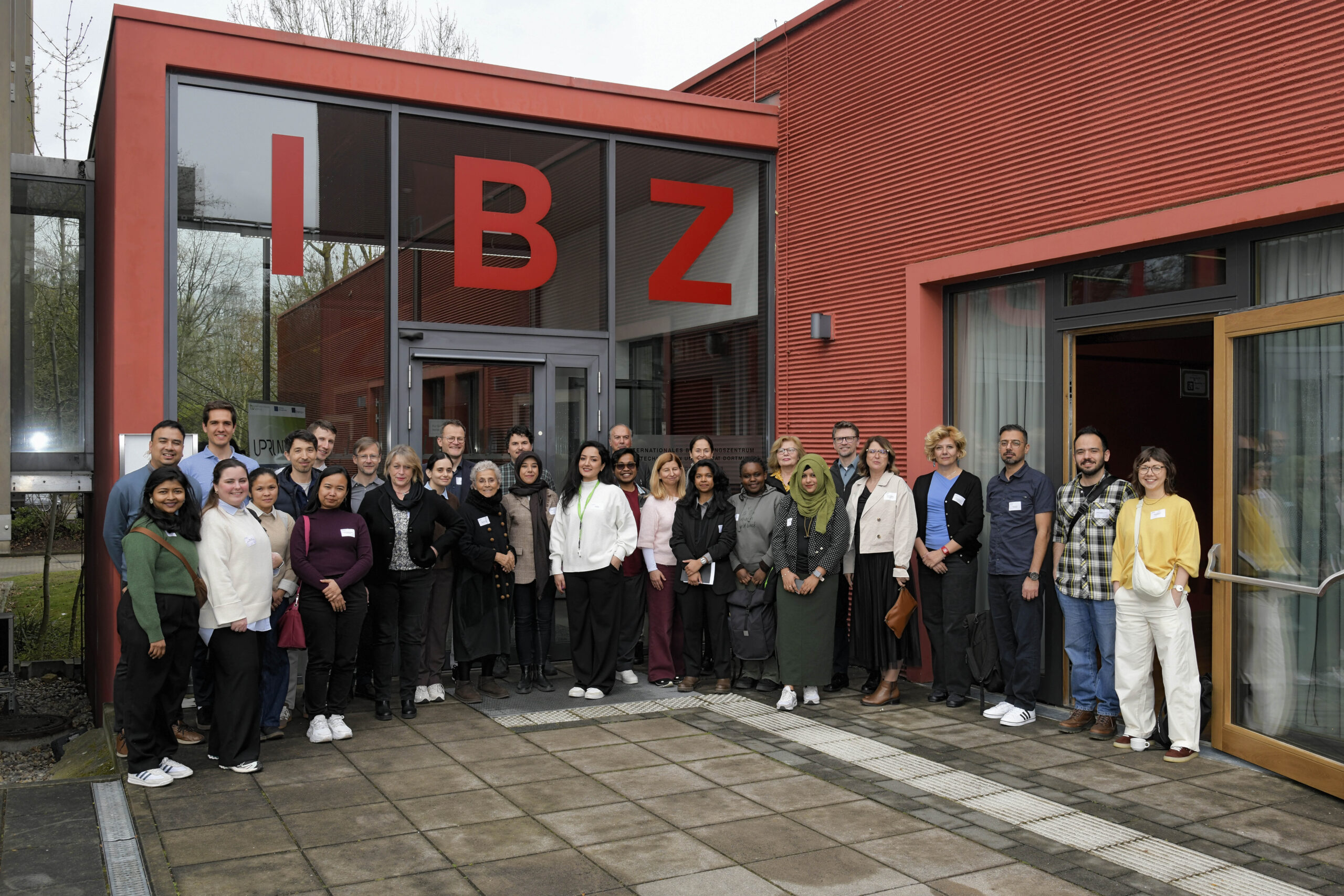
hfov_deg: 60.3
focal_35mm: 31
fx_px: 1157
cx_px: 672
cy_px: 448
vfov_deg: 42.3
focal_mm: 31
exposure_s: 1/250
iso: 400
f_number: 10
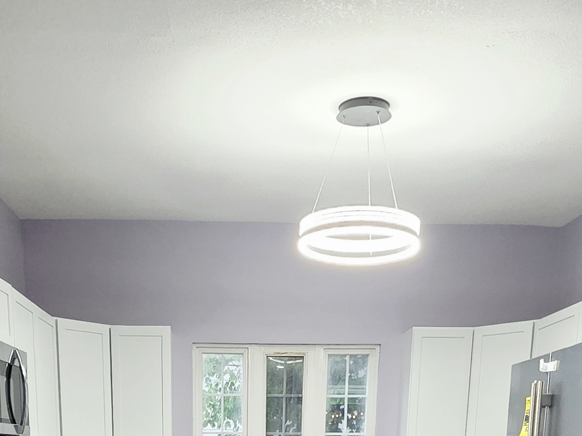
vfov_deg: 25.8
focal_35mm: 43
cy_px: 639
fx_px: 723
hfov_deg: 43.6
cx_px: 233
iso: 400
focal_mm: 2.2
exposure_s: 1/60.2
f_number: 1.9
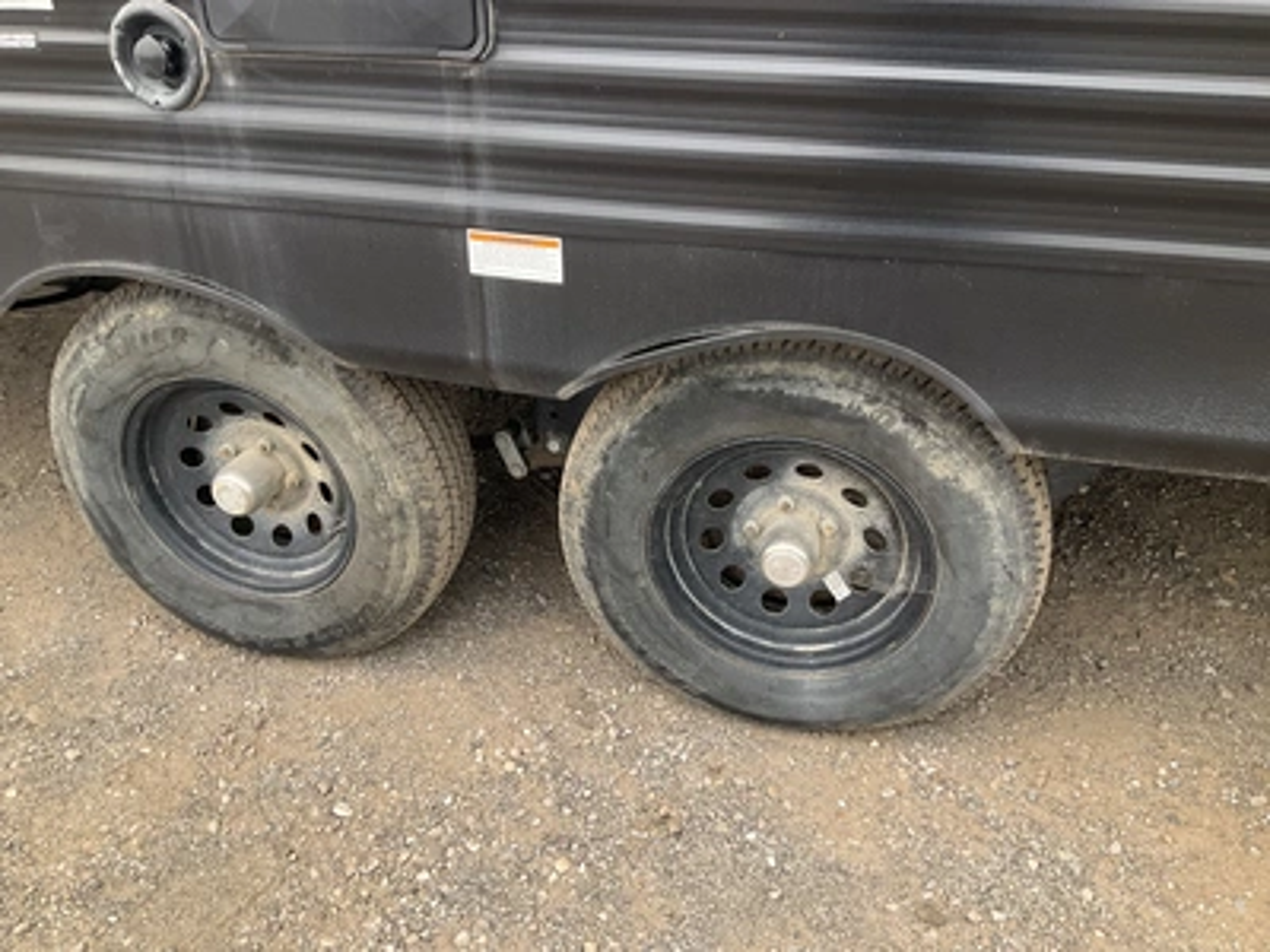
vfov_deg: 48.2
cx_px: 635
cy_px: 476
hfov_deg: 61.7
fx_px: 1064
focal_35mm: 29
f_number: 1.8
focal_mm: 3
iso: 25
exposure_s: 1/412
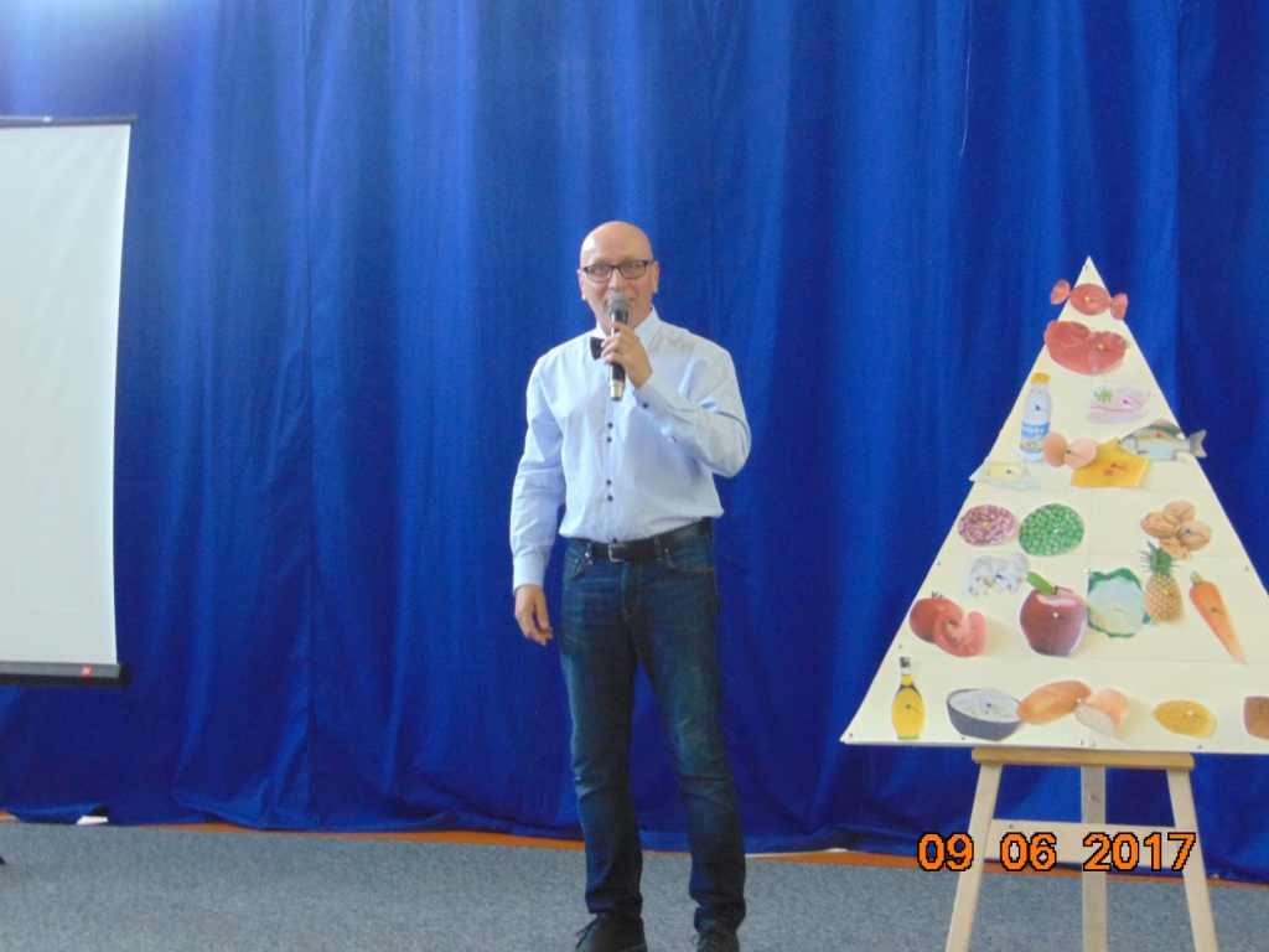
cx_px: 634
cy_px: 476
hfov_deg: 27.4
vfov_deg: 20.7
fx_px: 2603
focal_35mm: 71
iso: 400
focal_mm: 12.8
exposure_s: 1/13
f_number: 3.7
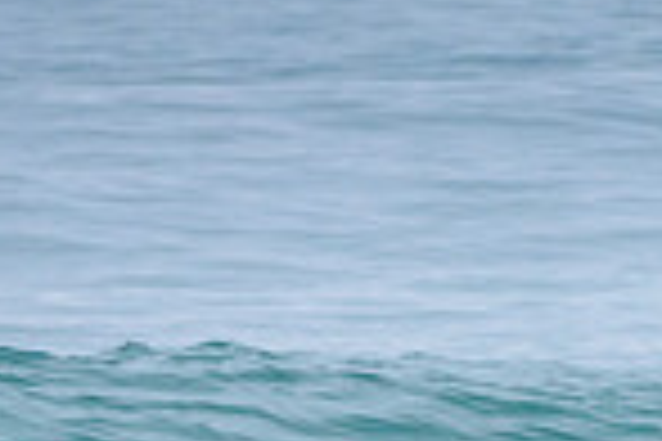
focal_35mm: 2421
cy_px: 503
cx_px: 69
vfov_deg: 0.6
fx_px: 44516
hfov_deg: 0.9
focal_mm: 500
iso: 2000
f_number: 5.6
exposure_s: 1/2000
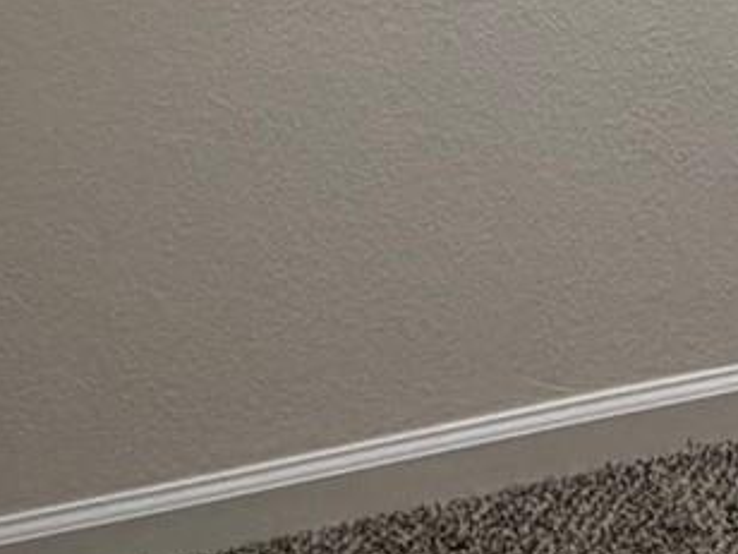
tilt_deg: -1.9
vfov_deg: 12.3
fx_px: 1983
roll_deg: +3.5
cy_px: -813
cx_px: 728
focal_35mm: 93
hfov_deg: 20.4
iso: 125
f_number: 2.2
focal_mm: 2.22
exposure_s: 1/120
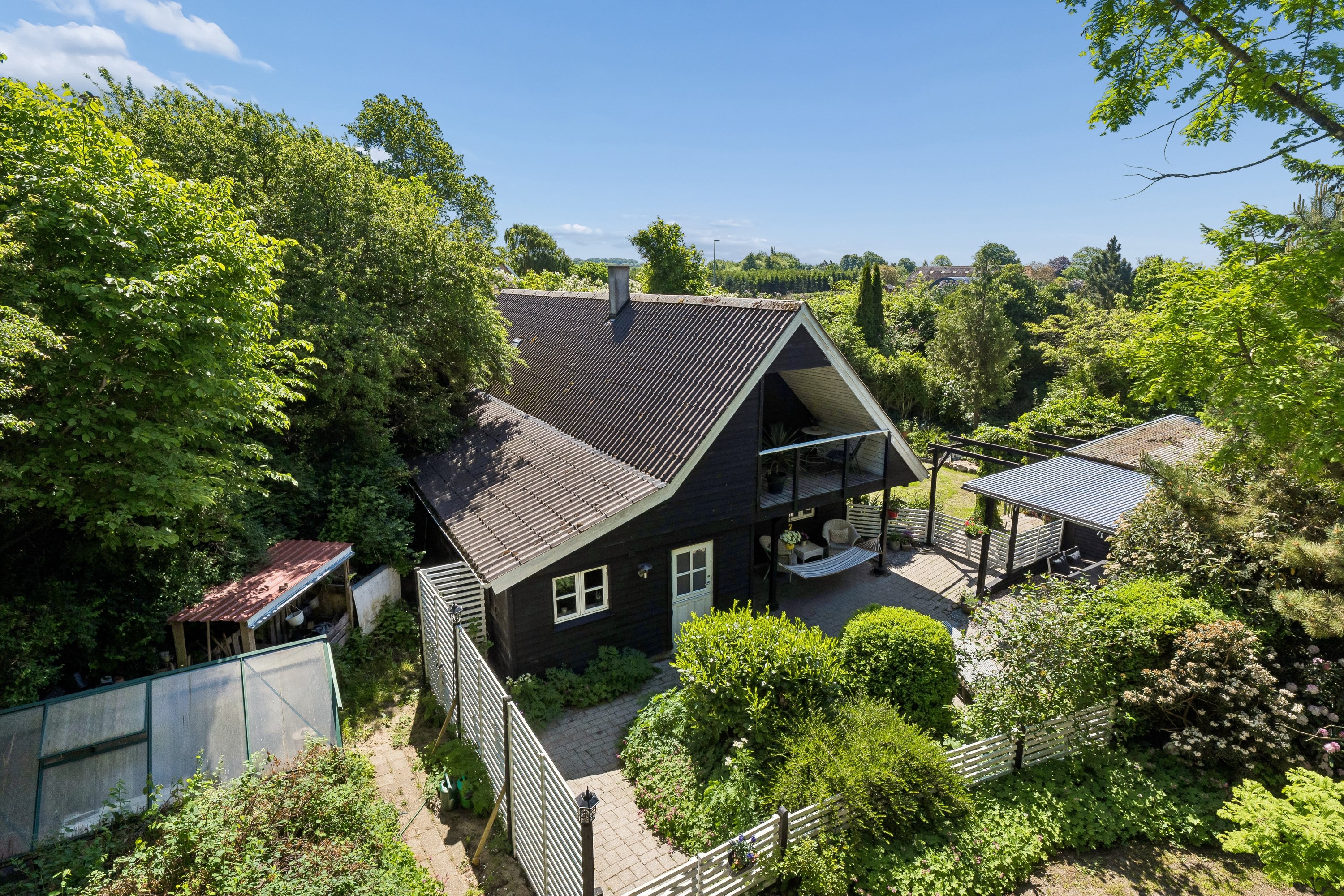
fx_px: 700
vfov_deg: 65.2
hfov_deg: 87.7
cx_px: 672
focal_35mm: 19
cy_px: 448
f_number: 8
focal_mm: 12.5
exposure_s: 1/640
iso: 250
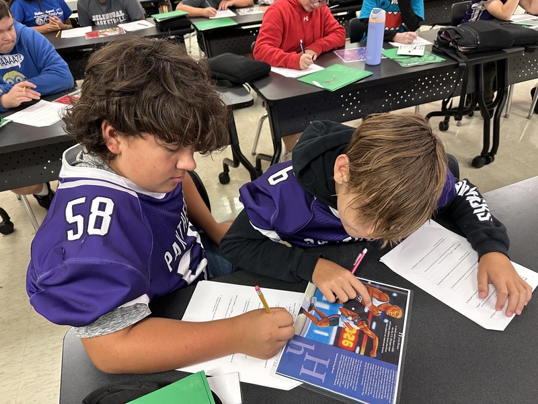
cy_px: 202
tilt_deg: -36.8
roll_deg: +4.0
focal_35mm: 24
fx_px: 373
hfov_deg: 71.6
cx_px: 269
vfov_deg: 56.8
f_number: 1.78
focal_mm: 6.86
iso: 400
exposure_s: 1/60
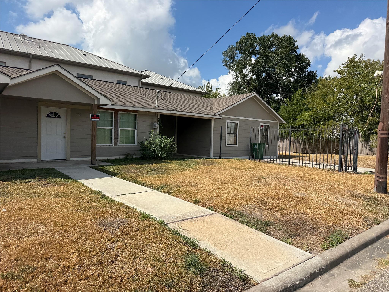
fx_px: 270
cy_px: 146
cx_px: 194
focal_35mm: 24
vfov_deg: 56.8
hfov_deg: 71.6
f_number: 1.78
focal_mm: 6.76
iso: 80
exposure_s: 1/6173
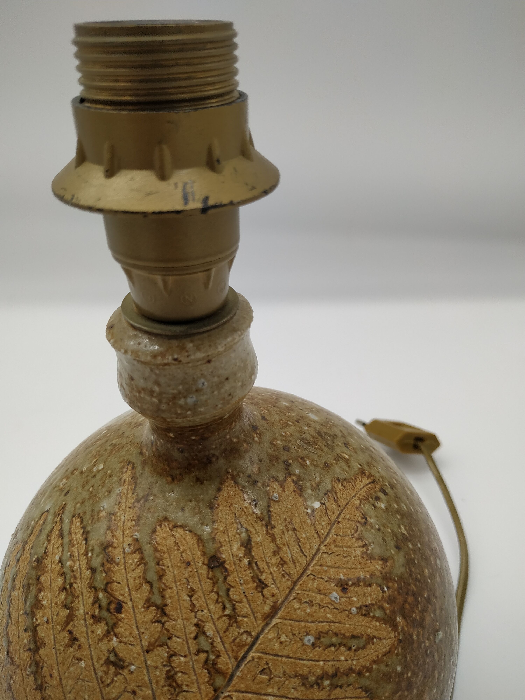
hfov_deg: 56.8
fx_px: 485
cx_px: 262
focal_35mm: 24
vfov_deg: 71.6
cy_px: 350
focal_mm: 3.94
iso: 100
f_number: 1.9
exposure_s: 1/368
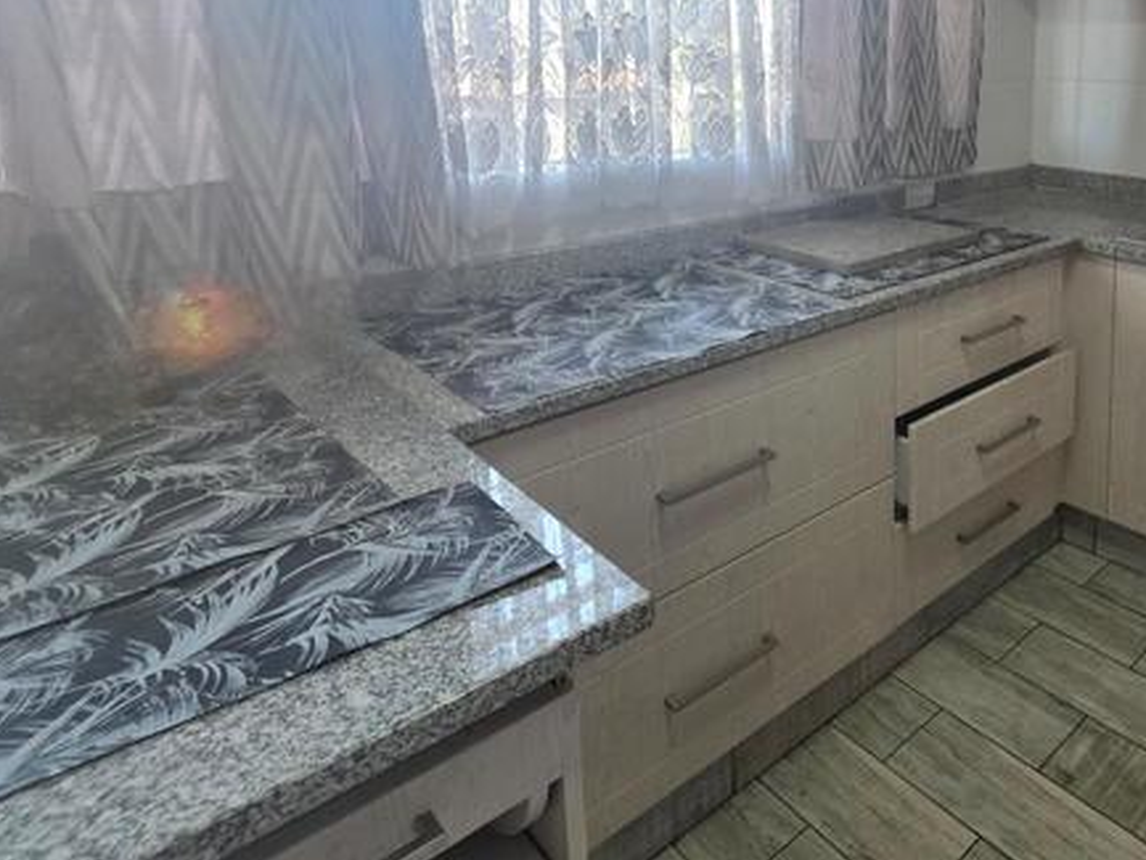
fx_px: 795
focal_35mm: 24
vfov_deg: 53.2
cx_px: 1003
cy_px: 175
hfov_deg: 61.8
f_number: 1.9
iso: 200
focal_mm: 2.2
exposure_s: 1/101
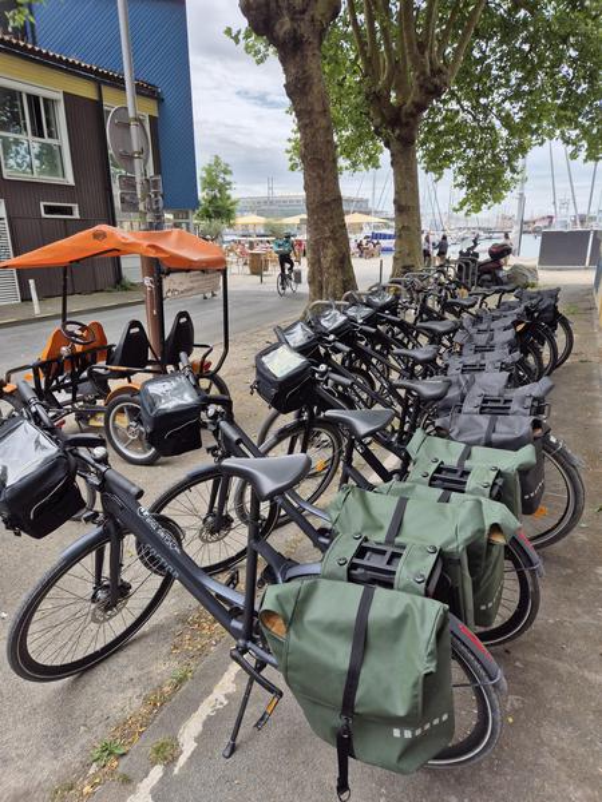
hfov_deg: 58.9
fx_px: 533
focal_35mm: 23
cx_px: 301
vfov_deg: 73.9
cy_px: 401
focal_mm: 5.4
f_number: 1.8
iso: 25
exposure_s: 1/1444
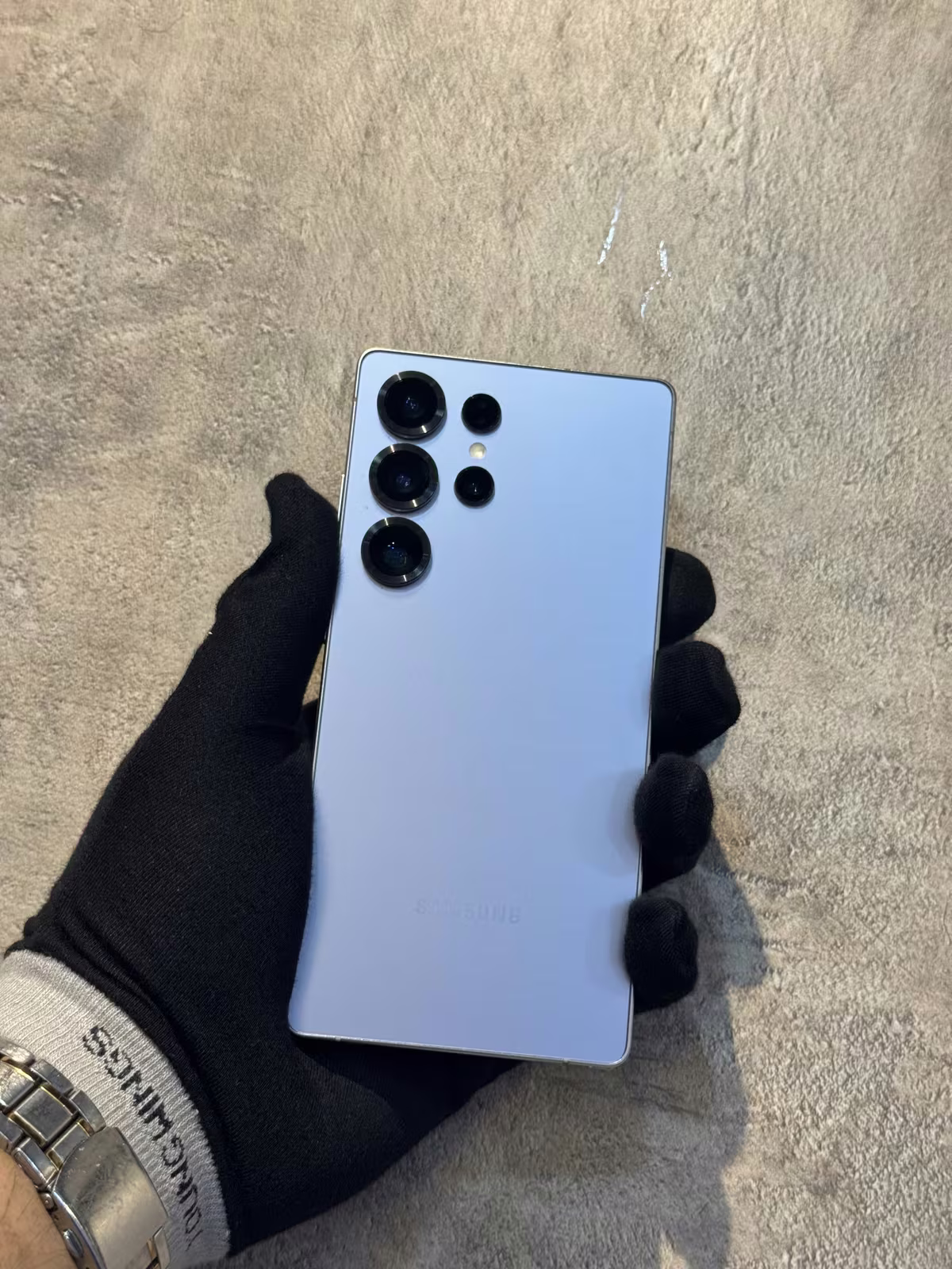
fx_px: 1760
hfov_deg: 30.3
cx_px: 476
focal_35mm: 48
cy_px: 634
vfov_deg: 39.7
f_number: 1.78
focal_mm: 6.76
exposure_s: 1/50
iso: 64
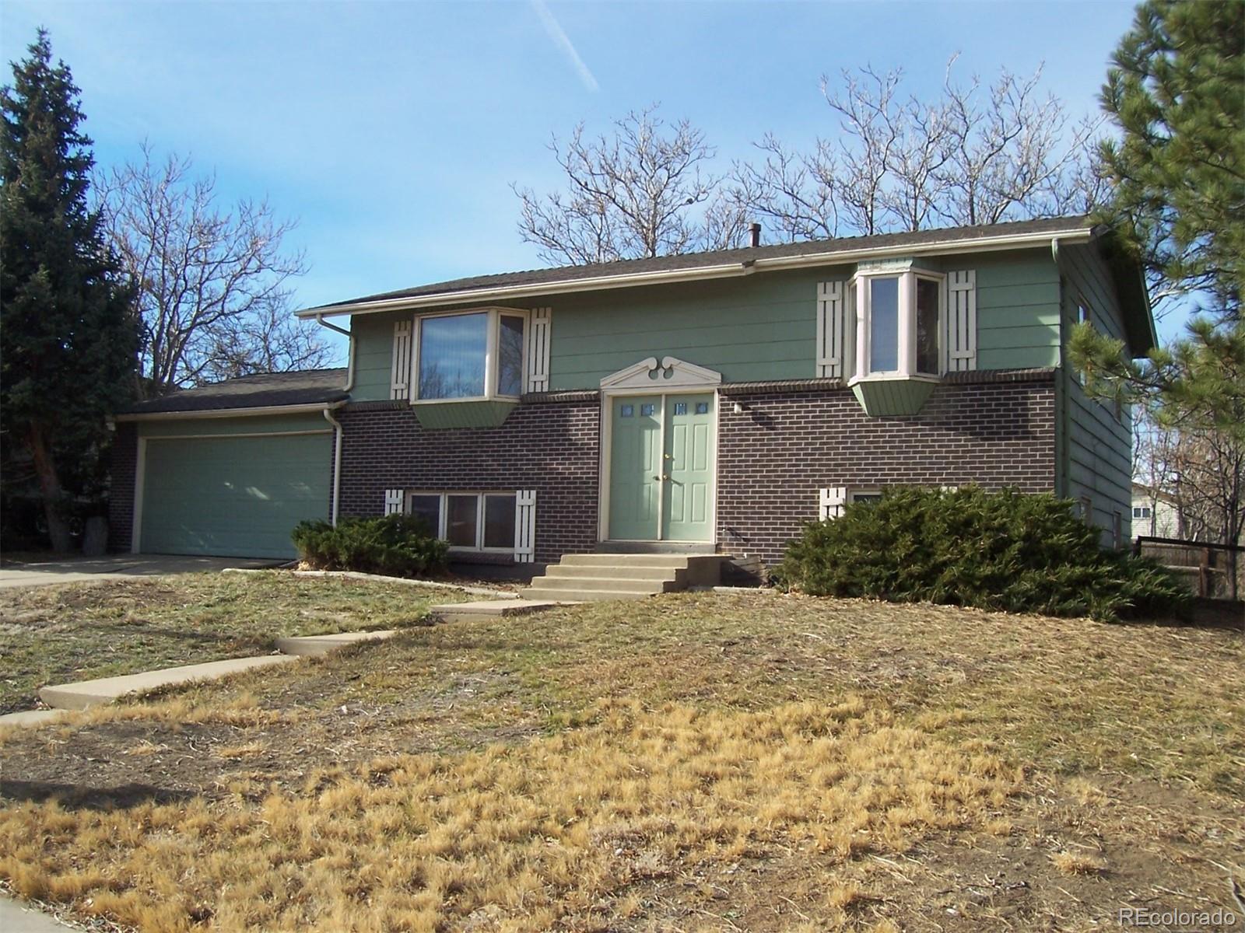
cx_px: 622
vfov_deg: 41.8
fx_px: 1223
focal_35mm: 34
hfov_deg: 54.0
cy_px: 466
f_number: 5.6
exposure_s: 1/250
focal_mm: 5.6
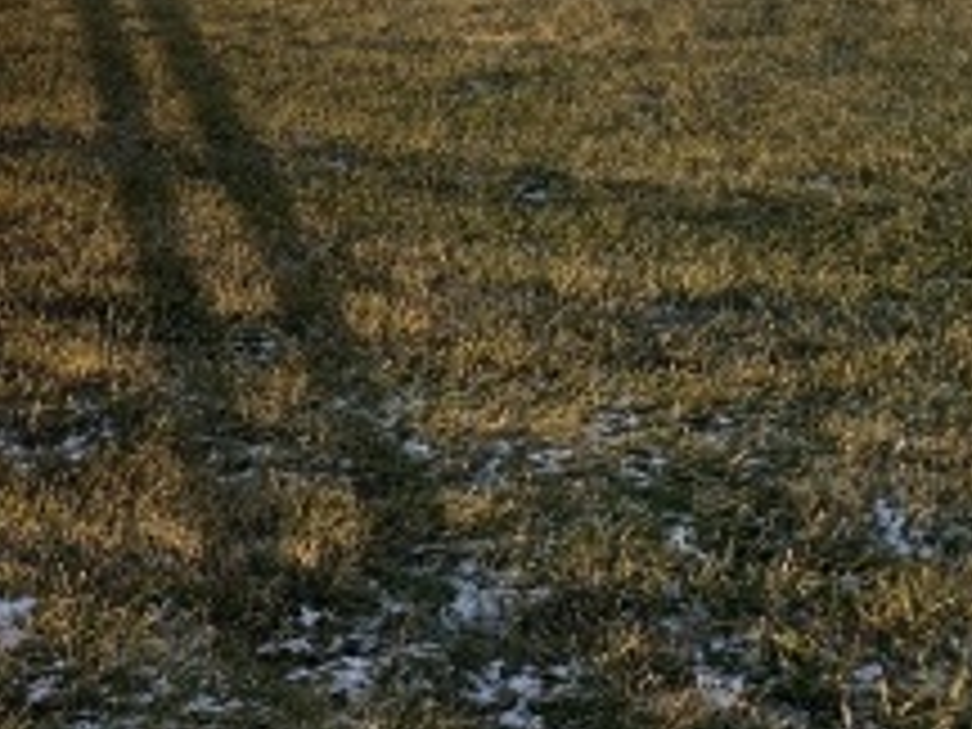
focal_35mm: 77
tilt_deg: -6.6
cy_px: -104
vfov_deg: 18.3
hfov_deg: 22.0
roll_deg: +2.2
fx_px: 2162
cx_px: -387
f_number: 1.8
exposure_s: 1/683
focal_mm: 4.25
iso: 25
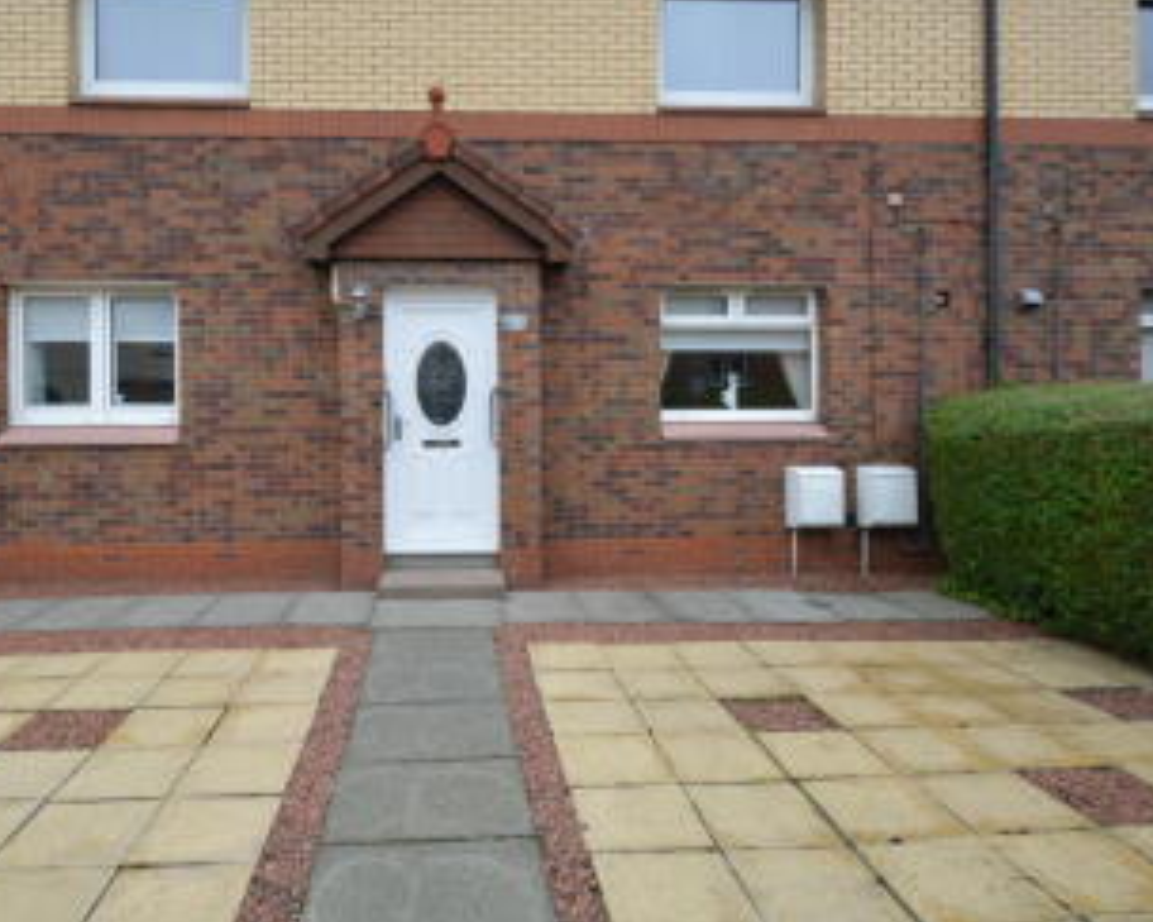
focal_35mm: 22
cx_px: 484
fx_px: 750
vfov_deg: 62.6
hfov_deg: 74.5
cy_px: 374
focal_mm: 10
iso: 200
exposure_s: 1/125
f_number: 5.6
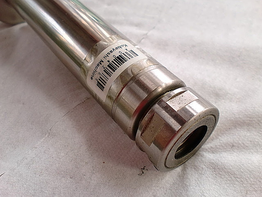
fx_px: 265
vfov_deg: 40.7
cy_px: 98
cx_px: 131
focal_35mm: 35
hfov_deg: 52.6
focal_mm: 6.3
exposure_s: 1/60
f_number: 3.1
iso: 64
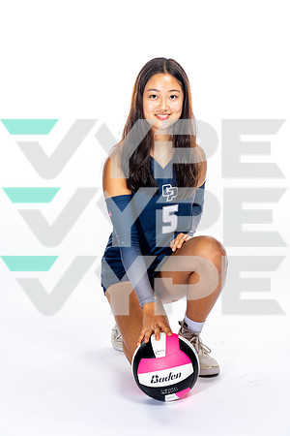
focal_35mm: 58
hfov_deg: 23.4
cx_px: 145
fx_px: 701
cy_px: 218
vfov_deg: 34.5
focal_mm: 58
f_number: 5.6
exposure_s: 1/250
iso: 400
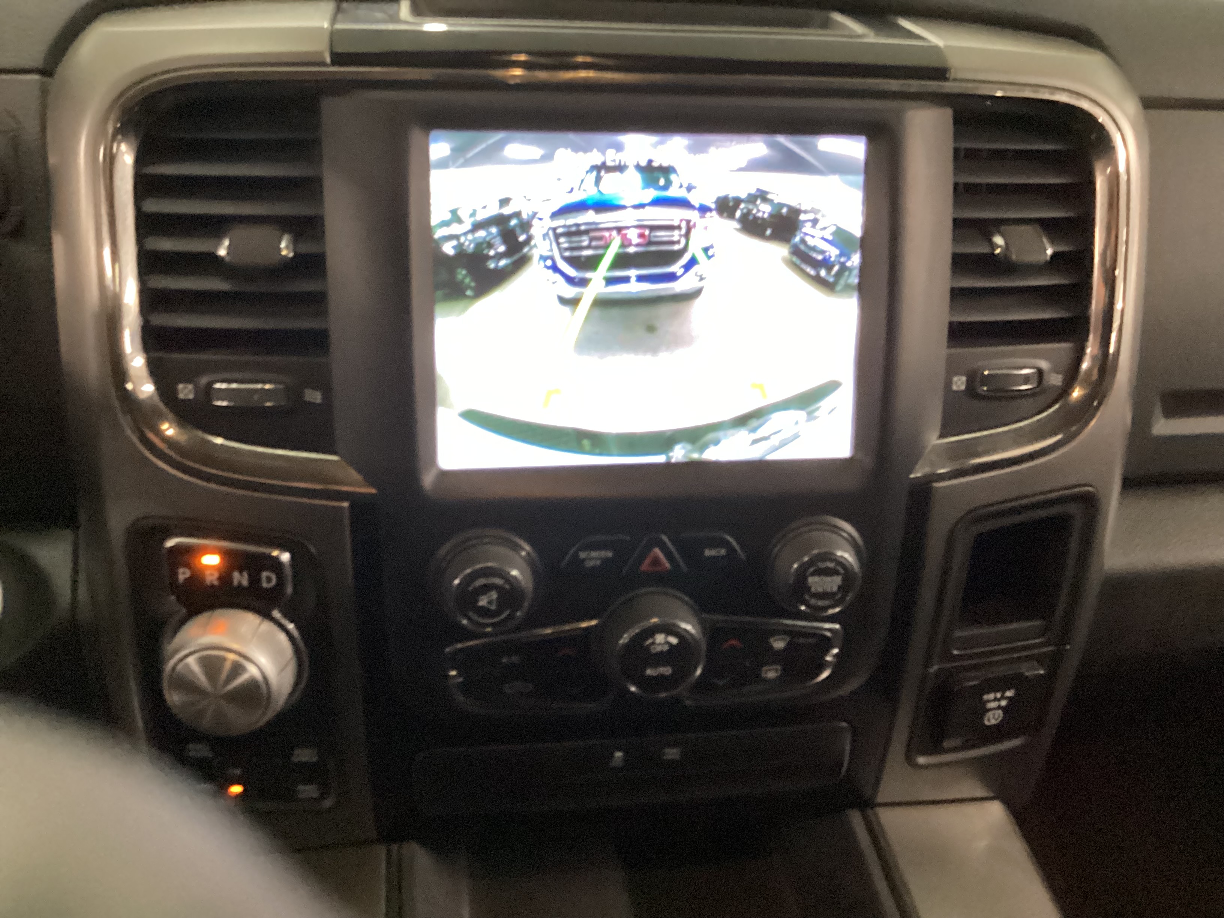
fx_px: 1096
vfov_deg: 45.4
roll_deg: -4.4
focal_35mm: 31
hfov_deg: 58.4
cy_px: 459
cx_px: 612
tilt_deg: -30.2
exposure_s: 1/25
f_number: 2.4
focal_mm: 3.3
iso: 400
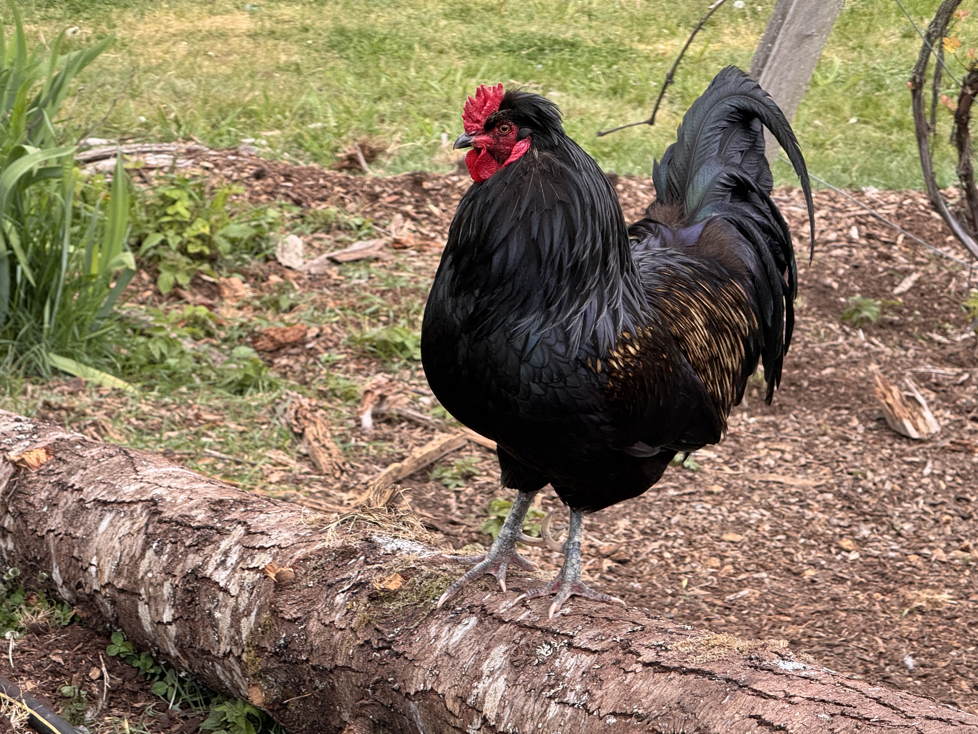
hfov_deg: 16.4
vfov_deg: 12.3
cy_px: 367
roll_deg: -6.1
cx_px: 489
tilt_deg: -19.5
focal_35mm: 120
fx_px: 3390
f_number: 2.8
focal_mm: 15.66
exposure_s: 1/137
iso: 50
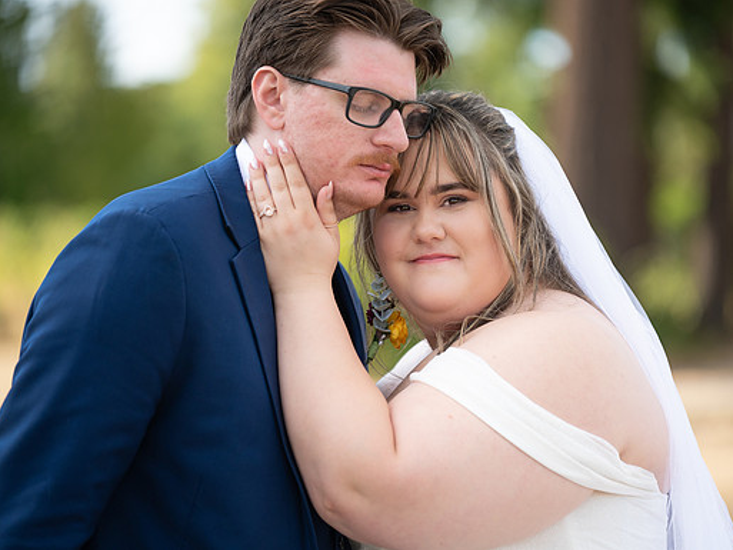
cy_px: 275
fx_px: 3452
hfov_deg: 12.1
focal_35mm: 163
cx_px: 402
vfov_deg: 9.1
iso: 400
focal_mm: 150
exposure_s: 1/1600
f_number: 2.8
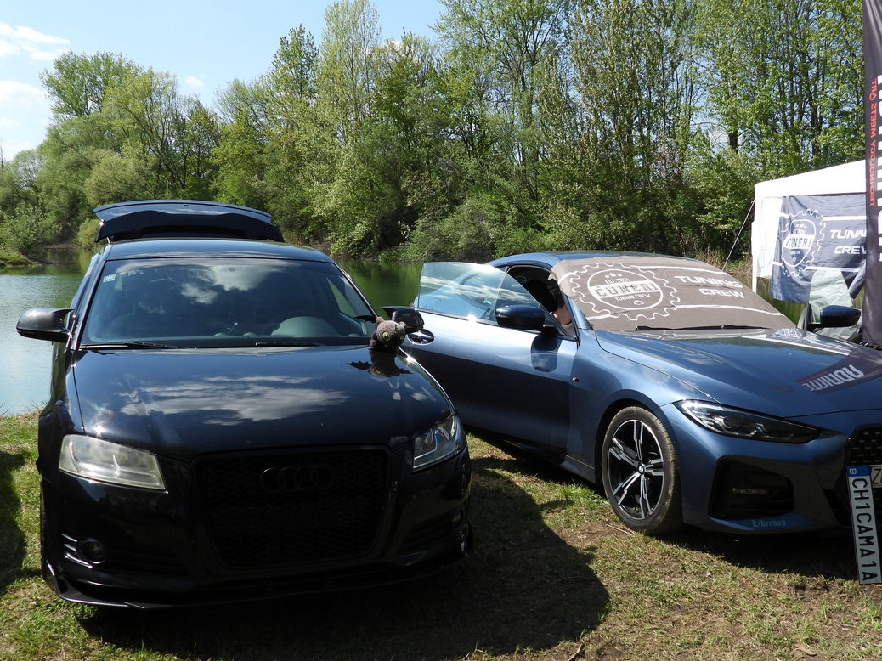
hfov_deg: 50.1
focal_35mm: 37
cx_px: 489
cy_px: 354
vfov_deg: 38.6
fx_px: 943
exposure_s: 1/1250
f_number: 3.2
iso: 100
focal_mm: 5.8
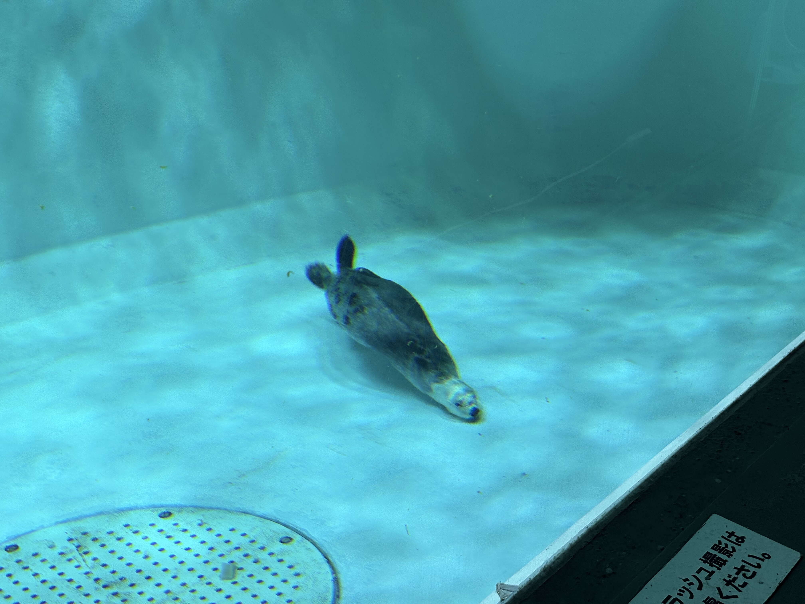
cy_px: 302
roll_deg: -3.0
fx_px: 1209
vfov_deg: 28.0
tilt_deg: -29.0
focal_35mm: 52
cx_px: 402
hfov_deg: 36.8
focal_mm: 5.96
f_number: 1.6
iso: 64
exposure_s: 1/50
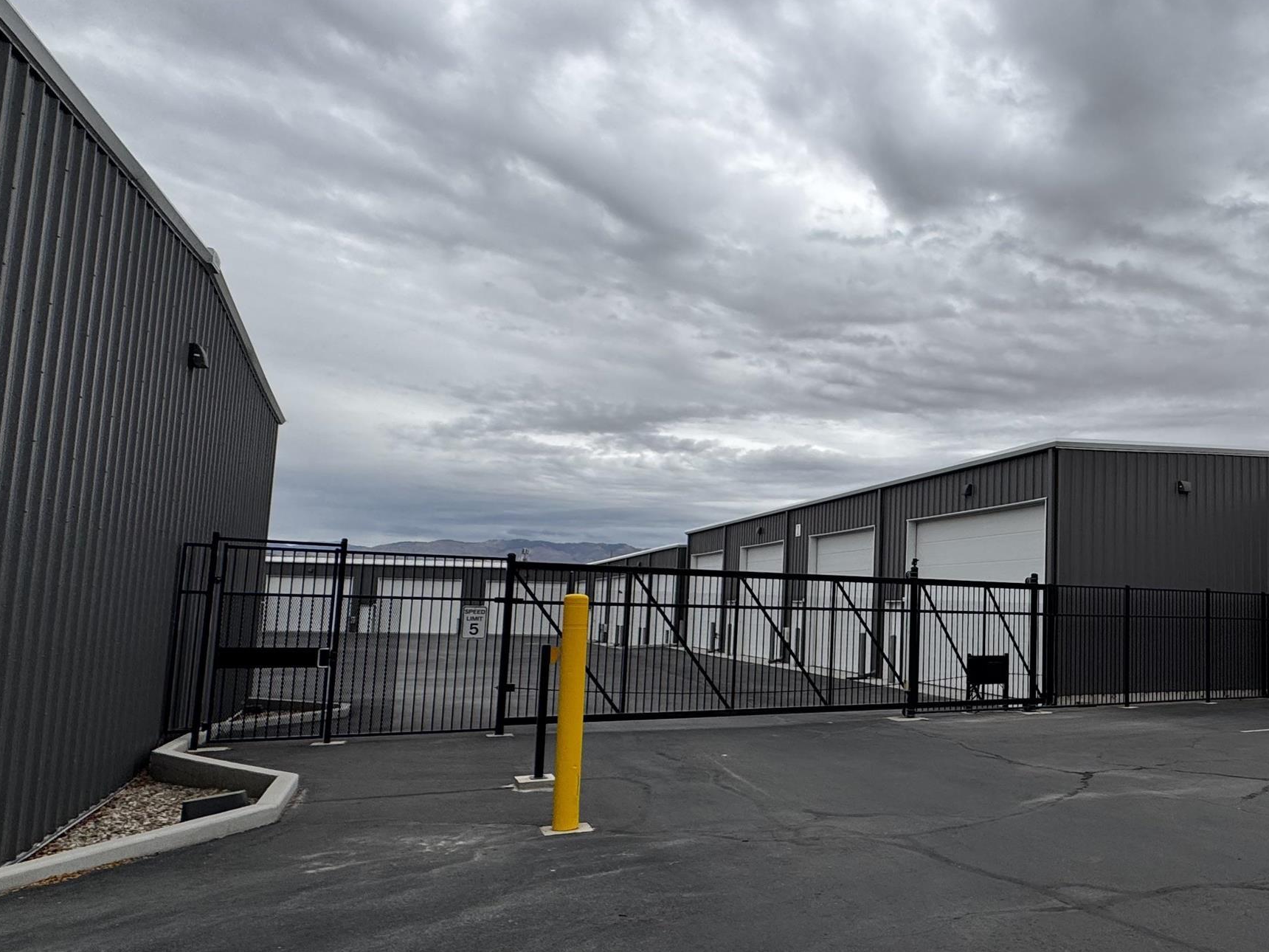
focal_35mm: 25
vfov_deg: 54.7
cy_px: 535
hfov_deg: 64.8
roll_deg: -0.4
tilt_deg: +6.9
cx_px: 964
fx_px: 916
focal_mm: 2.22
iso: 50
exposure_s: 1/1198
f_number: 2.2
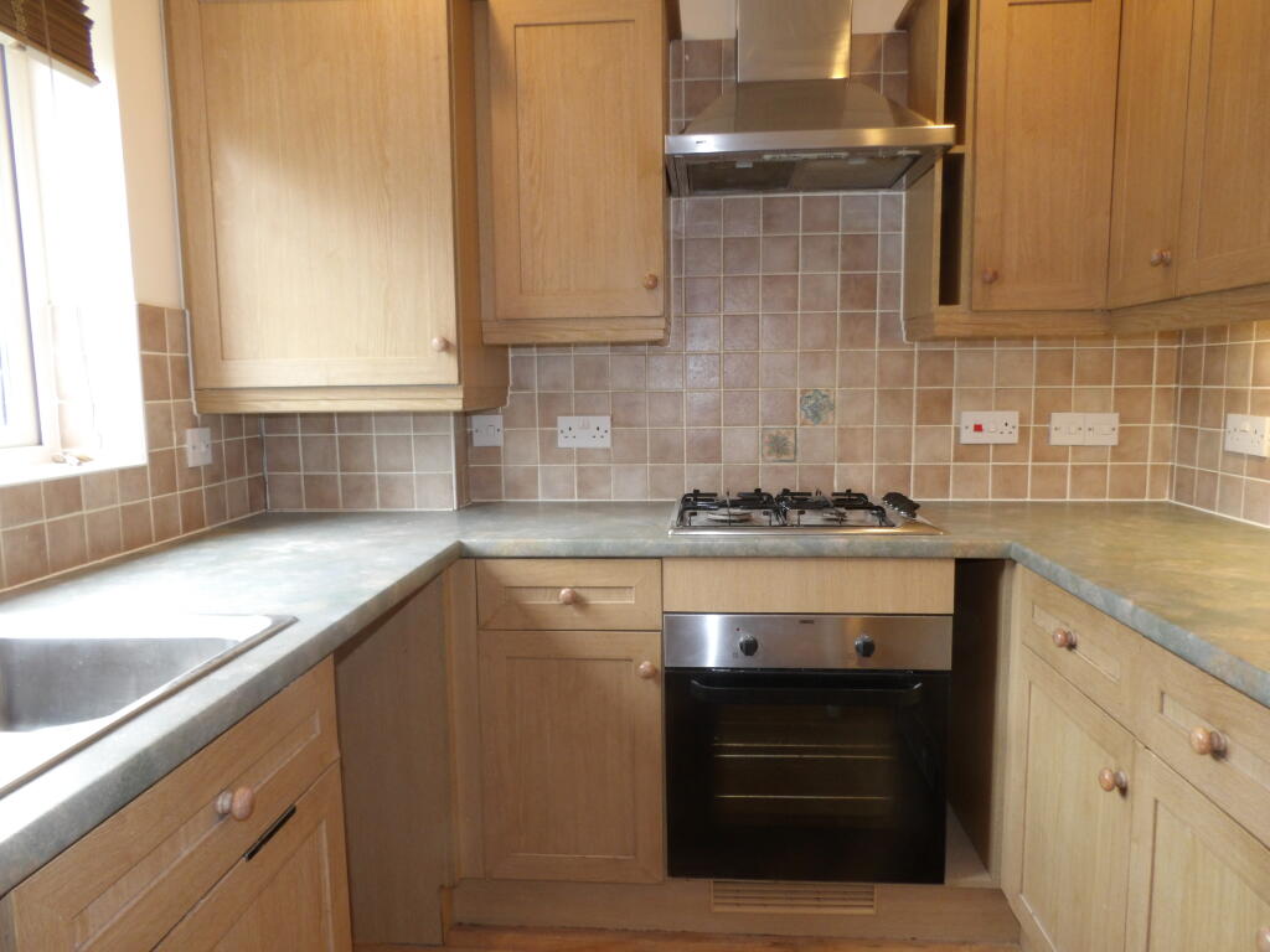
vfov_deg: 56.8
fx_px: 881
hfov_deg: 71.6
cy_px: 476
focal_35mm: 24
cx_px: 635
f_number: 4.1
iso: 200
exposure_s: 1/25
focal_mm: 4.3
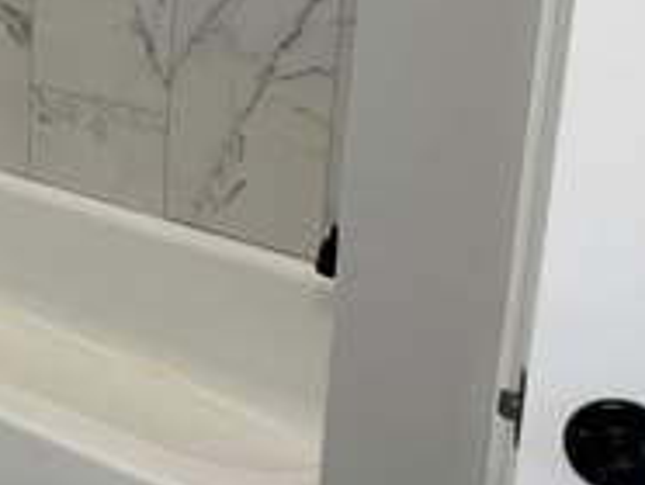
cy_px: -45
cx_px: -87
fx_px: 1250
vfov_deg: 20.9
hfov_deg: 26.4
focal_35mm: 67
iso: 100
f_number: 1.5
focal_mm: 5.7
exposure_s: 1/120
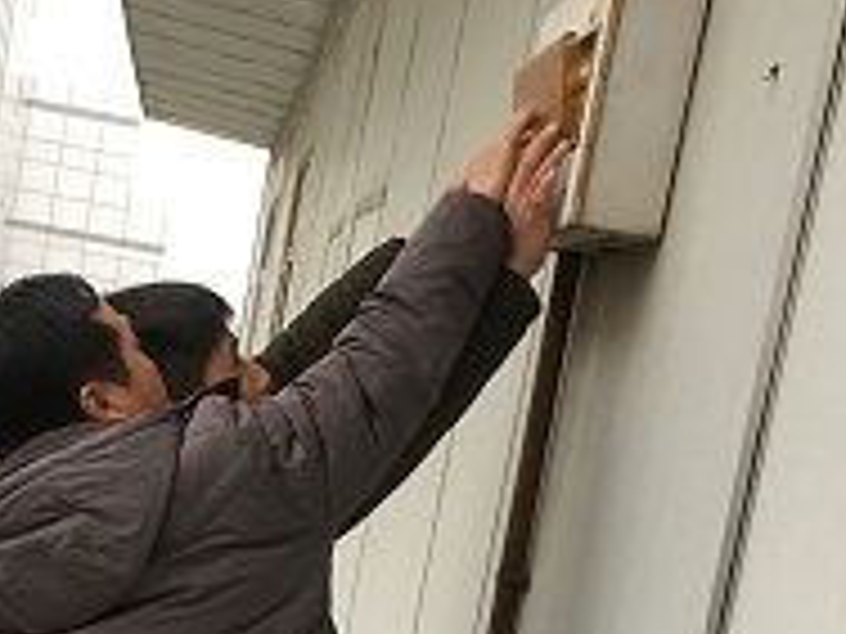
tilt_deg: -4.3
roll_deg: -10.1
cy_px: 585
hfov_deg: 22.9
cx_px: 261
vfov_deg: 17.1
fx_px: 2077
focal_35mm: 85
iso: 32
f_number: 2.2
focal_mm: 4.15
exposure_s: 1/33
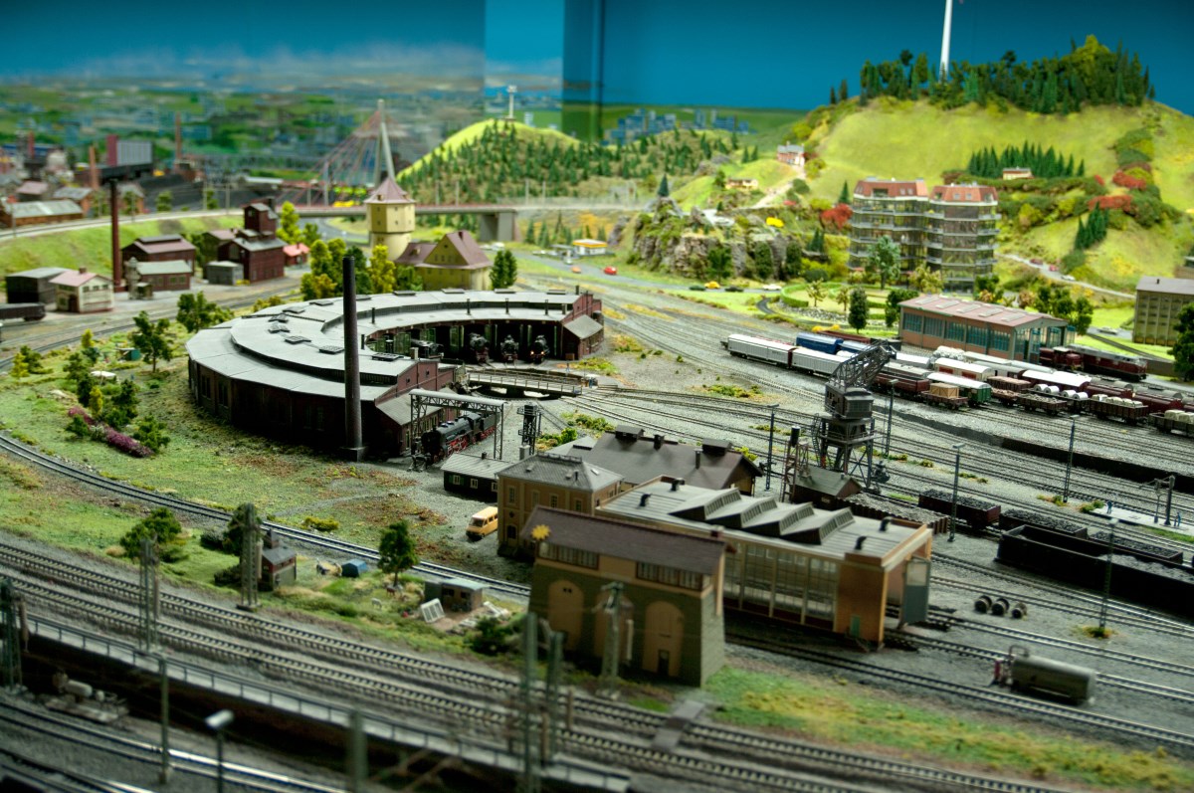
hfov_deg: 45.0
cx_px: 597
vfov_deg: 30.8
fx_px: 1441
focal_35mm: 44
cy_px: 396
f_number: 2.8
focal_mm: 29
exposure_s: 1/20
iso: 400
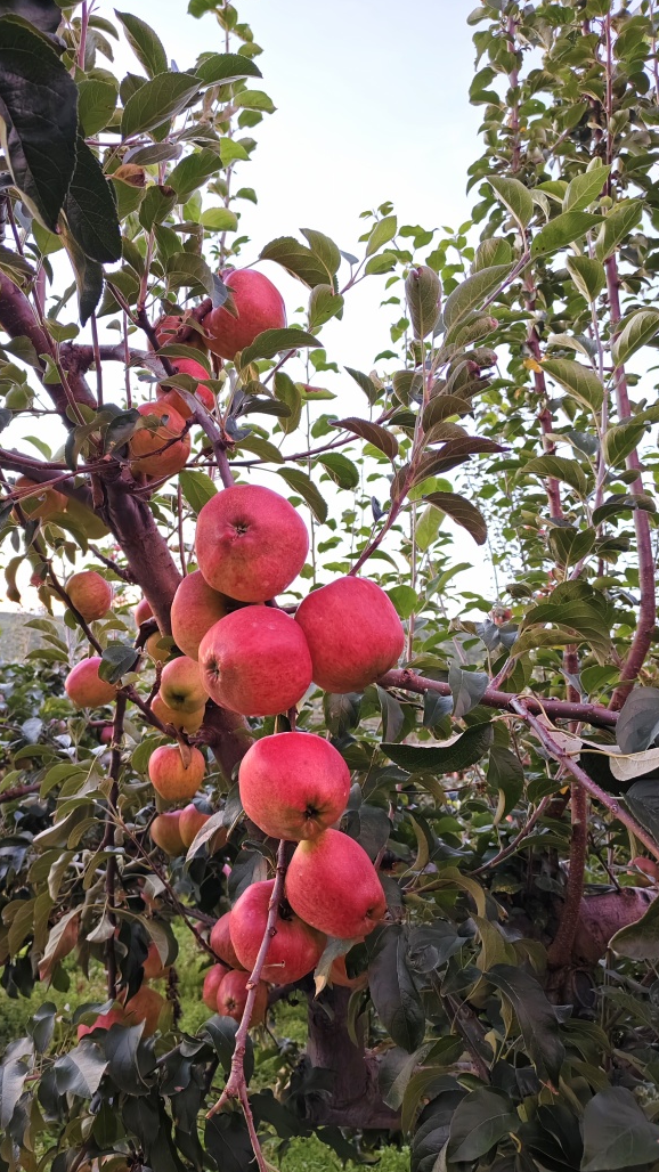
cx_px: 234
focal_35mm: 26
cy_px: 593
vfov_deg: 71.9
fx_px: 808
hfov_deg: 43.9
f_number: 1.88
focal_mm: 5.56
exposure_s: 1/33.3
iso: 660
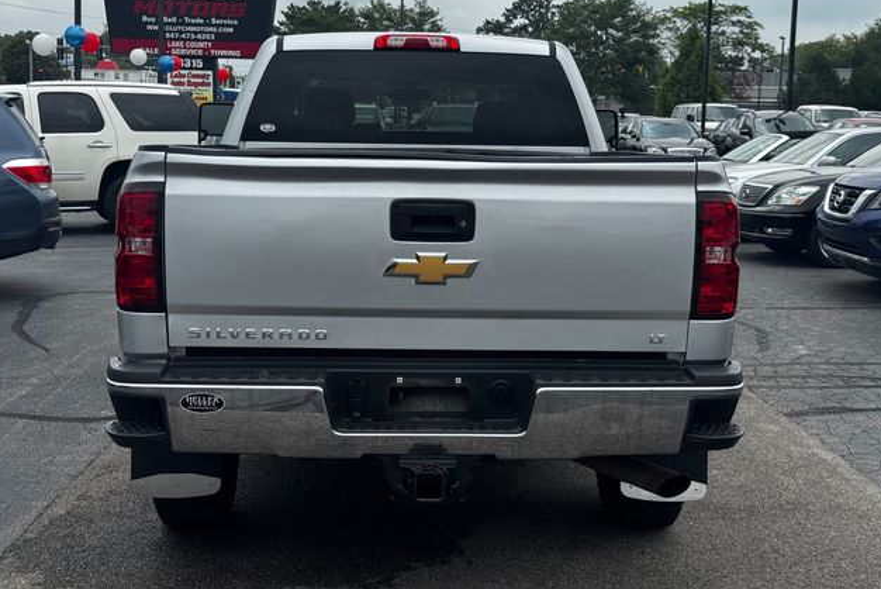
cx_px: 439
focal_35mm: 51
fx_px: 1249
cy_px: 254
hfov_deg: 38.9
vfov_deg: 26.5
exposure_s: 1/3257
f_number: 1.78
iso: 64
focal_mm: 6.76
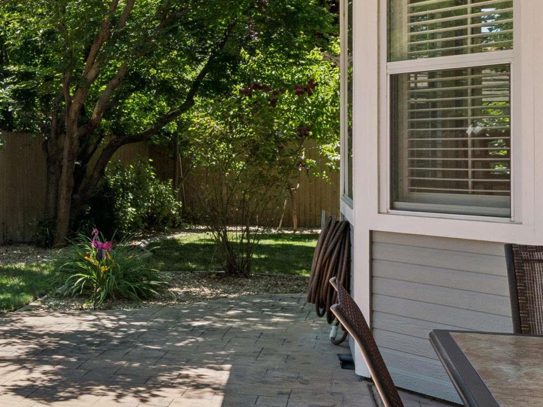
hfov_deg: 28.6
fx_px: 878
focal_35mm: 56
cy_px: 152
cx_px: -147
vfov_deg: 26.0
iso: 400
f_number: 13
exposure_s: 1/160
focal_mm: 22
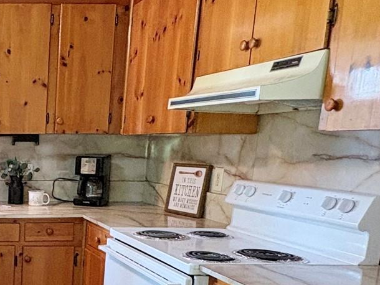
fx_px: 516
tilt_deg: -10.2
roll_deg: +0.7
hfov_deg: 32.9
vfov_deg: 30.0
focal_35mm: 47
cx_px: -79
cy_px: 236
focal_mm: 2.22
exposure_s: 1/60
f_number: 2.2
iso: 400
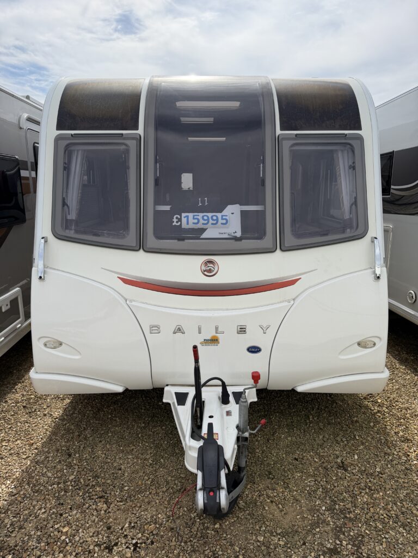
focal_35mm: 24
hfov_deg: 56.8
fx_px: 386
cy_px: 279
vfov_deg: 71.6
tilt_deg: -12.7
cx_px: 209
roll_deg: -0.5
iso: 100
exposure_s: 1/7353
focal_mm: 6.76
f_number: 1.78
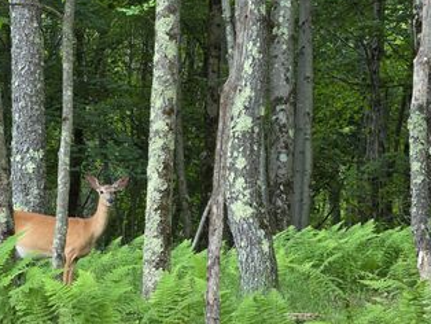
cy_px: 241
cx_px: 192
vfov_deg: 8.1
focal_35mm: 183
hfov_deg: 10.8
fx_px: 2280
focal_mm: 18.6
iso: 200
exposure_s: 1/120
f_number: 2.9
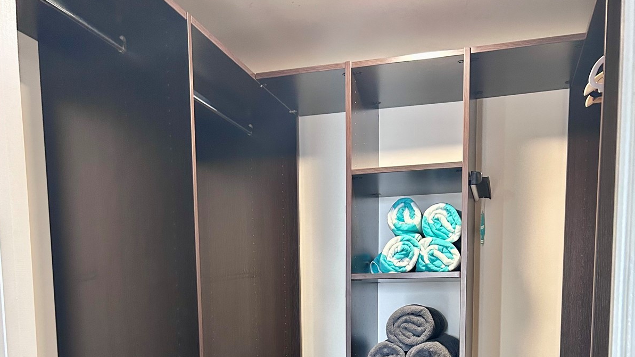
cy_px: 379
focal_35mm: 38
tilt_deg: -6.4
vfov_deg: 28.7
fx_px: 640
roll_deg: +0.7
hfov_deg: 52.8
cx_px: 316
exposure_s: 1/60
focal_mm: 5.7
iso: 400
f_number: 1.5
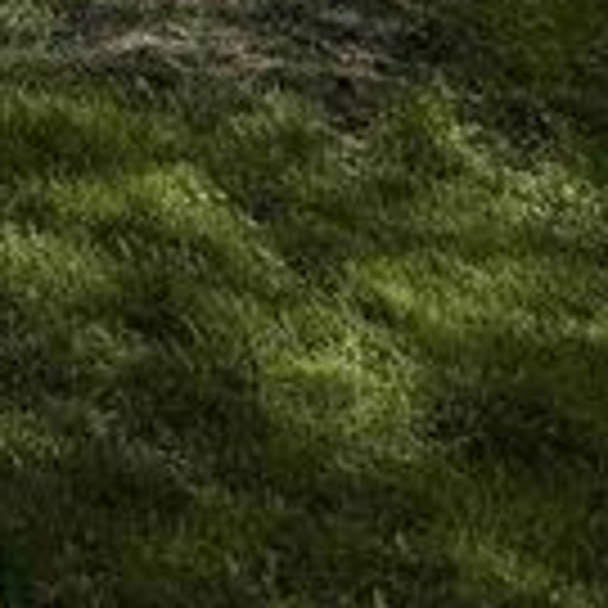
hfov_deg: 13.7
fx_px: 1868
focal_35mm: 94
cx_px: -815
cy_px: -1004
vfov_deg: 12.5
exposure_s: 1/770
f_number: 2.2
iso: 25
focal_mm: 2.22
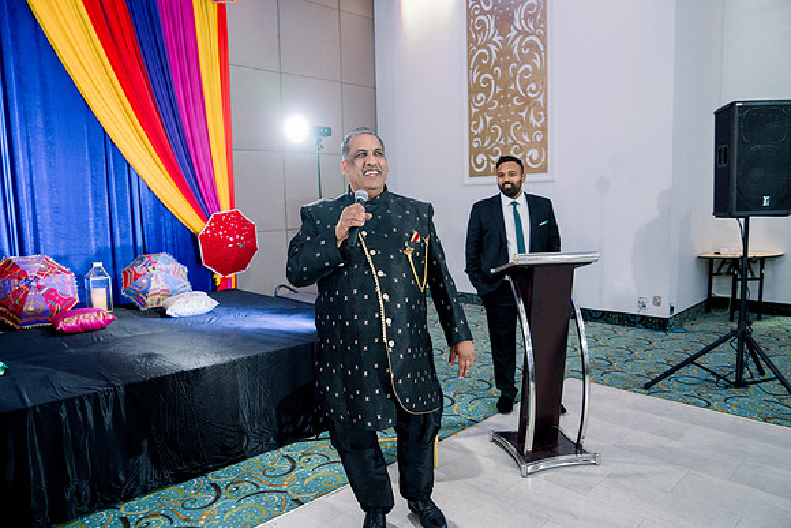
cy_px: 264
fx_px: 527
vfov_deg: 53.2
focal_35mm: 24
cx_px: 396
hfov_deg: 73.7
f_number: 2.8
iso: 1250
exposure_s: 1/125
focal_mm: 24
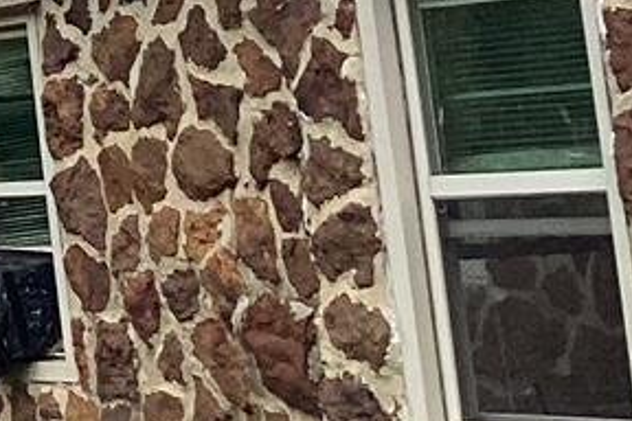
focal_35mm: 183
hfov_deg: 10.2
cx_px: -693
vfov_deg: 7.1
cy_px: -526
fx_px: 3212
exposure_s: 1/1164
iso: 25
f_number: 2.4
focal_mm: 3.3
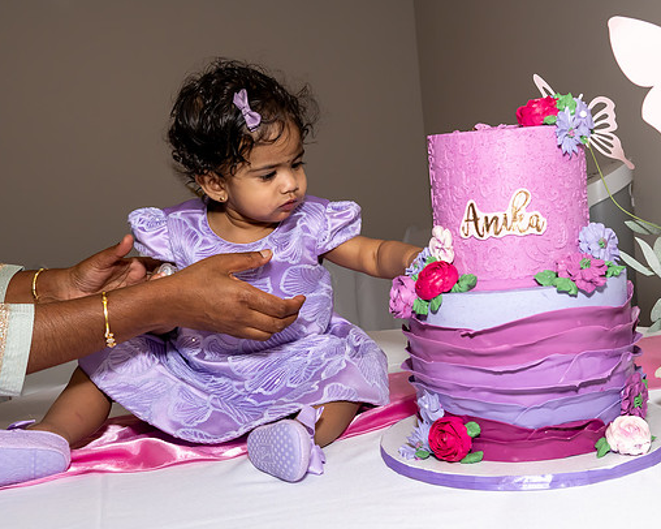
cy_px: 275
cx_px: 431
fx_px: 919
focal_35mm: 47
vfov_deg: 32.1
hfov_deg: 39.2
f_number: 7.1
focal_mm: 24
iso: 640
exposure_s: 1/250
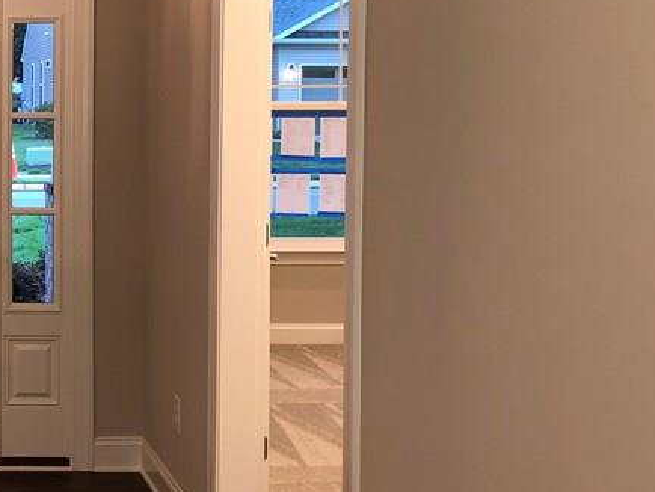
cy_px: 148
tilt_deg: -2.0
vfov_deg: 22.1
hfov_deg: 26.9
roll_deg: +1.5
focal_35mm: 66
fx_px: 1250
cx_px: -71
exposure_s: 1/13
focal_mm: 3.99
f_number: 1.8
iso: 32
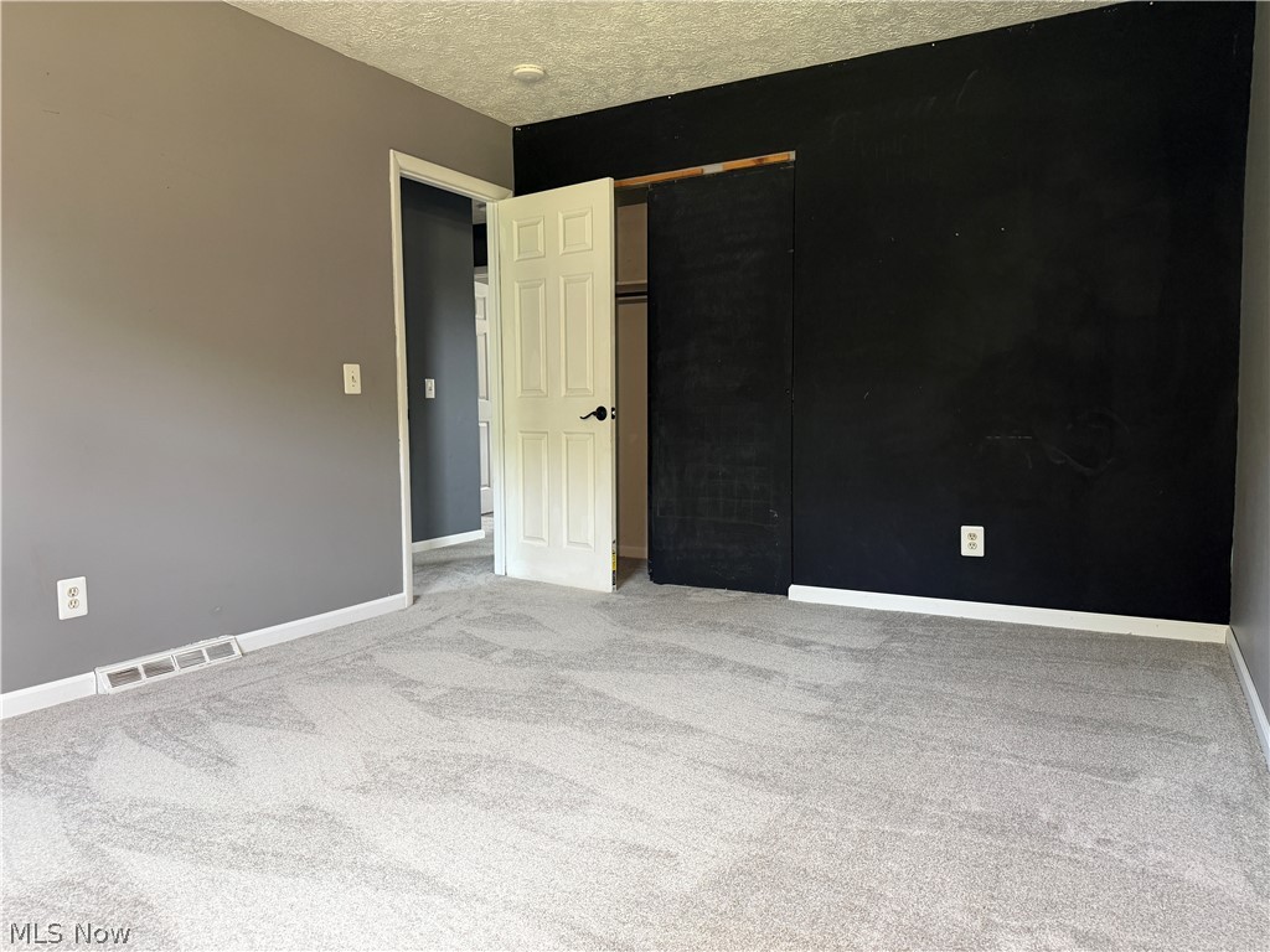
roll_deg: +0.4
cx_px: 635
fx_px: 881
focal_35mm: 24
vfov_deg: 56.8
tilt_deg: -5.3
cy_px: 476
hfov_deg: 71.6
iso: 250
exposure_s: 1/60
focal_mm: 6.76
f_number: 1.78
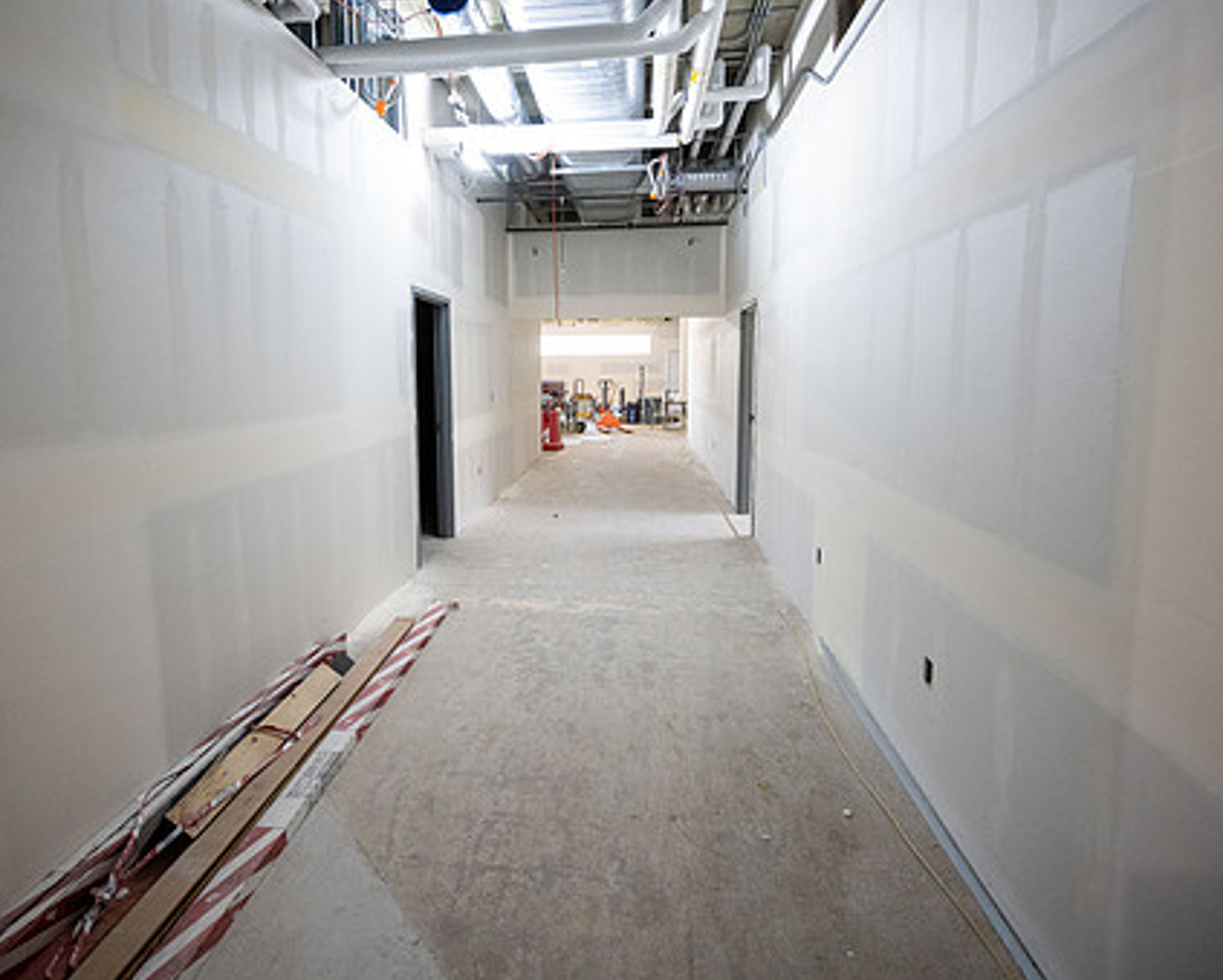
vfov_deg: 73.6
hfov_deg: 86.2
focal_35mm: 18
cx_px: 564
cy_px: 429
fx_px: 652
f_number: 4
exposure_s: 1/100
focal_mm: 14
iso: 4000
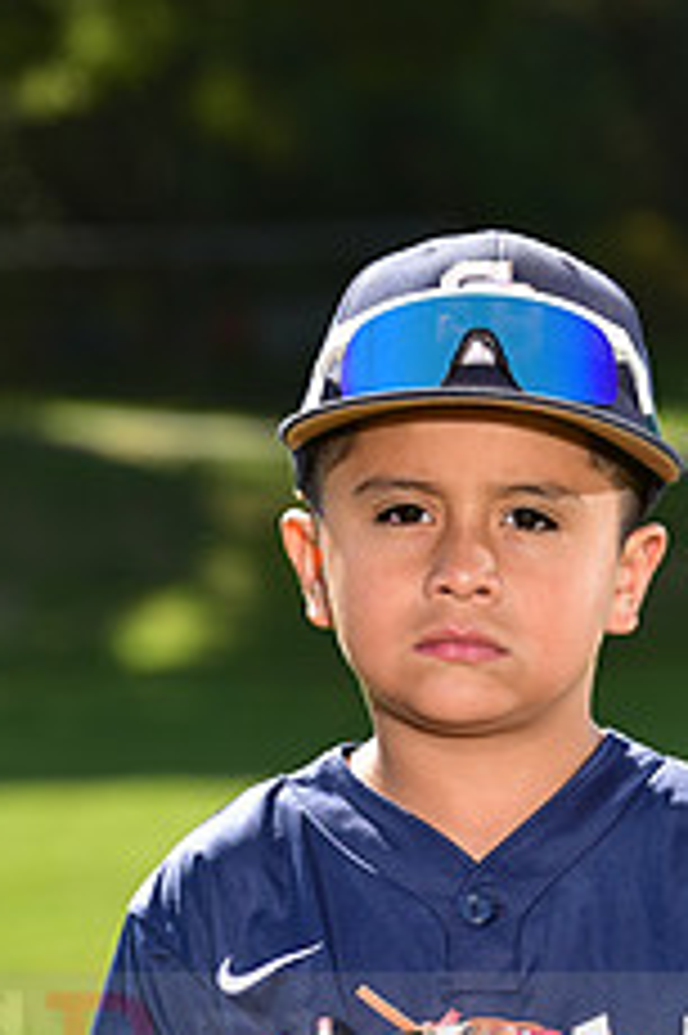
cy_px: 1035
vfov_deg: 6.3
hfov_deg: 4.2
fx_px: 9416
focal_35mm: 328
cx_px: 519
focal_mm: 130
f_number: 5.6
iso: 100
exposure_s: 1/250
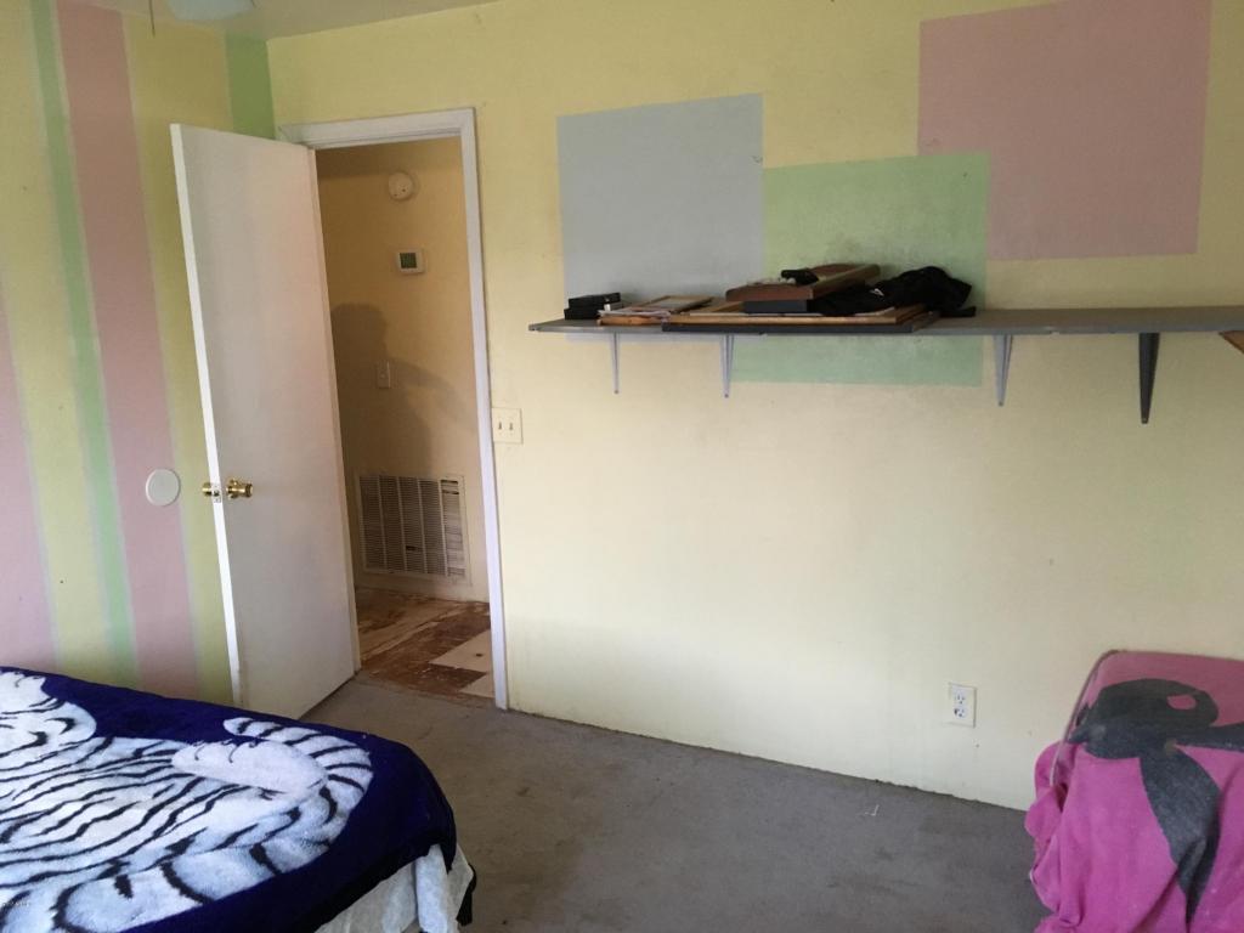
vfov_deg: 48.2
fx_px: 1042
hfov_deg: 61.7
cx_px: 622
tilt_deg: -11.7
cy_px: 466
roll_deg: +2.5
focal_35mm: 29
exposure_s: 1/30
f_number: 2.2
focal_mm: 4.15
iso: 200
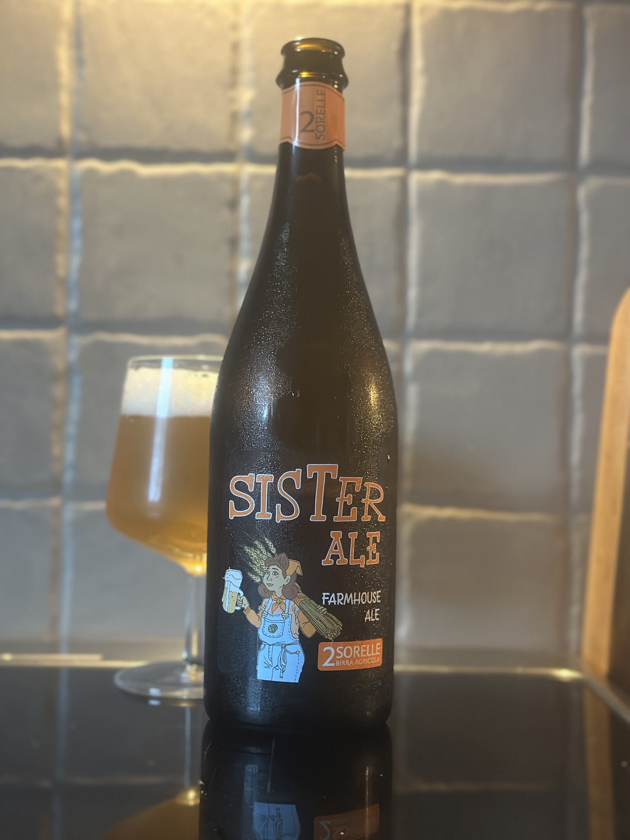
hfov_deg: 30.3
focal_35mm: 48
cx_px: 315
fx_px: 1165
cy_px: 420
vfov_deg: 39.7
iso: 800
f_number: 1.78
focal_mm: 6.86
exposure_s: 1/33
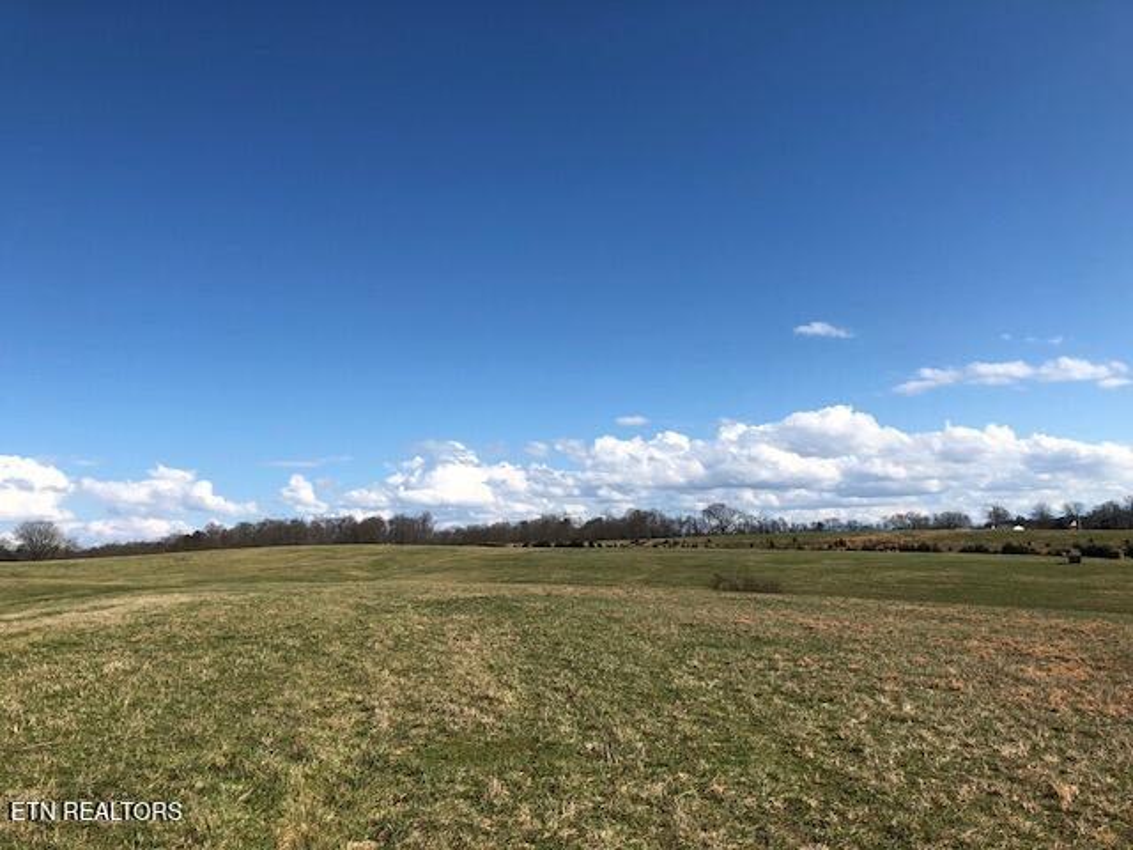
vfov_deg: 49.7
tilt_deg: +8.6
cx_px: 566
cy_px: 425
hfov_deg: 63.4
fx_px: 916
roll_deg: +2.0
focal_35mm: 28
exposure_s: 1/2667
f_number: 1.8
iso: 20
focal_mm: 3.99
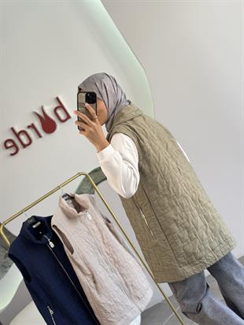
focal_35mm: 48
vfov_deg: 39.6
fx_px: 451
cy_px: 162
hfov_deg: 30.3
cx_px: 122
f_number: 1.78
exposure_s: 1/407
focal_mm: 6.86
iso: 80
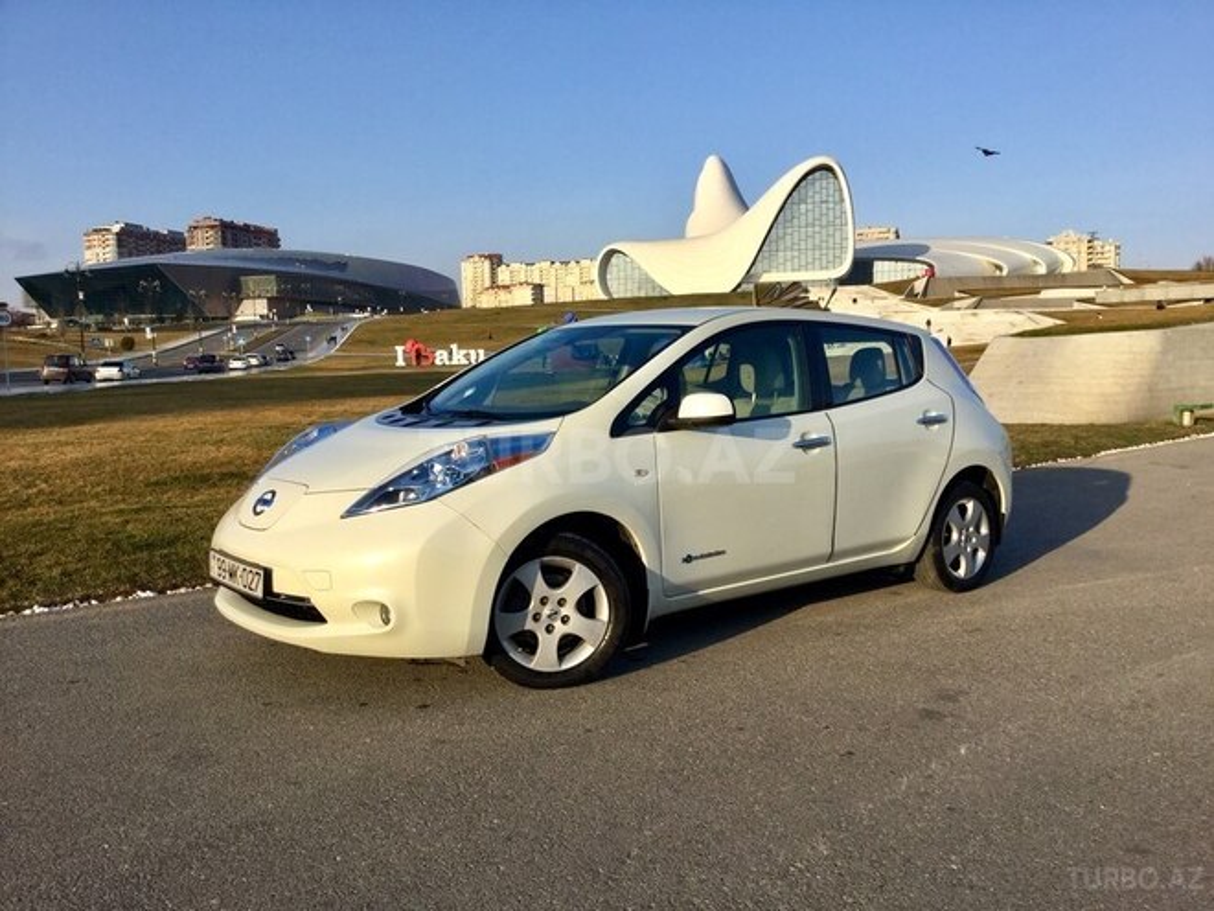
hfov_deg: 58.4
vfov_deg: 45.4
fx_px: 1087
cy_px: 456
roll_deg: +0.7
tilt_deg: -5.4
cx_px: 607
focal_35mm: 31
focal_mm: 3.3
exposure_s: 1/936
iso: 25
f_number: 2.4
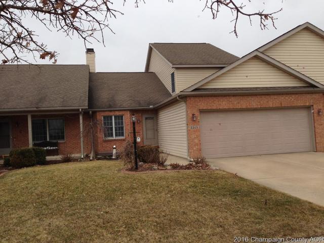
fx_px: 309
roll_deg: +2.5
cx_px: 162
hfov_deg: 55.4
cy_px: 122
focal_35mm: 33
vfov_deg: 42.9
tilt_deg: +0.7
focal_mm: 4.12
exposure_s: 1/233
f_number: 2.4
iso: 50
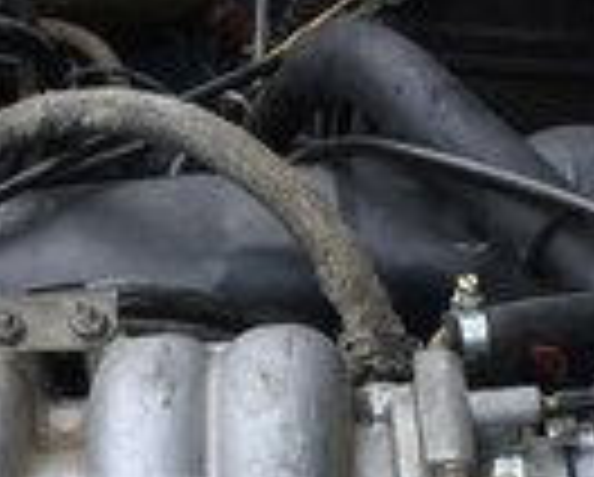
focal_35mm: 106
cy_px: 526
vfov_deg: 14.2
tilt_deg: -41.3
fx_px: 1866
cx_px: 220
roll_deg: +4.8
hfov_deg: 18.1
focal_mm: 4.15
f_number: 2.2
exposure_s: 1/33
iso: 40
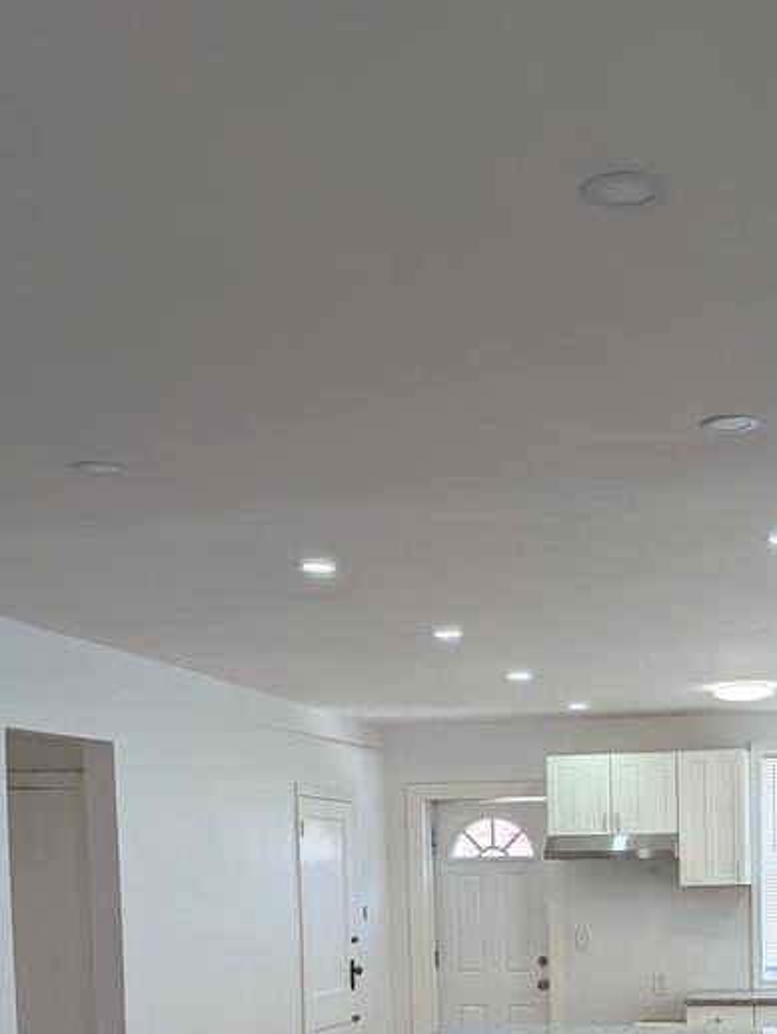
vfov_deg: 35.0
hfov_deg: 28.2
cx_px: 681
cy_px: 1012
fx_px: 1495
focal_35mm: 50
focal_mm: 4.53
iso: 28
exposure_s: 1/906
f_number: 1.7
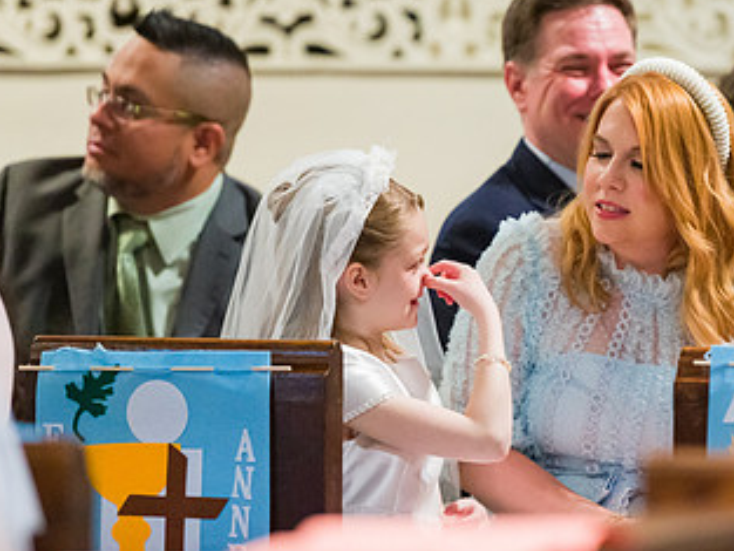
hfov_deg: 5.6
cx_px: 591
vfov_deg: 4.2
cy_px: 176
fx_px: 7552
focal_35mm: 356
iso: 6400
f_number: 3.2
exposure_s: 1/200
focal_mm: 200
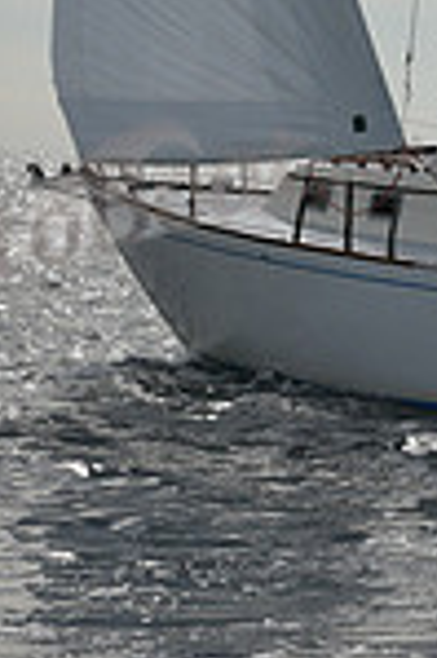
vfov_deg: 7.3
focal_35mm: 273
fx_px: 4982
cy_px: -526
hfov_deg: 5.0
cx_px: 656
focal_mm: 70
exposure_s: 1/1000
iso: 320
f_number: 10
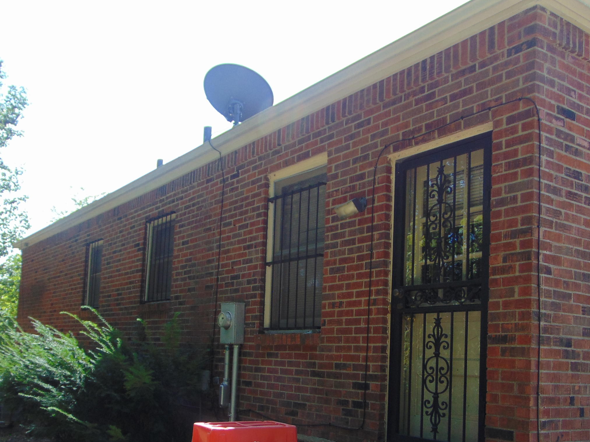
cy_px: 310
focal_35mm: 37
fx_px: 631
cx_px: 274
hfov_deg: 50.1
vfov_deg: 38.0
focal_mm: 4.5
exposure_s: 1/320
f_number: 3
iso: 80
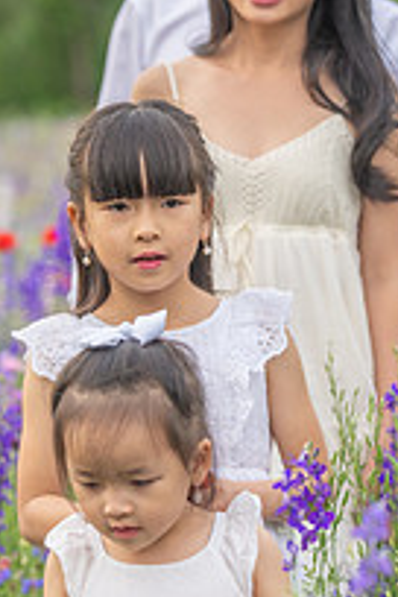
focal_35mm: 221
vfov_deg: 9.3
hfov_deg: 6.2
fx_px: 3665
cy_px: 234
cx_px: 179
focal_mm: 100
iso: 640
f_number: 3.2
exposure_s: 1/1250
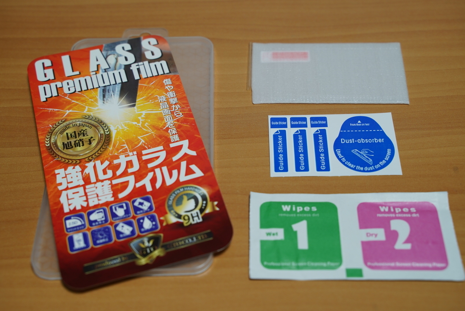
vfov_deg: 26.0
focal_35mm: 52
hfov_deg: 38.2
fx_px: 672
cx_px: 232
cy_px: 156
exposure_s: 1/40
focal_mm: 52
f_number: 5.6
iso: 400
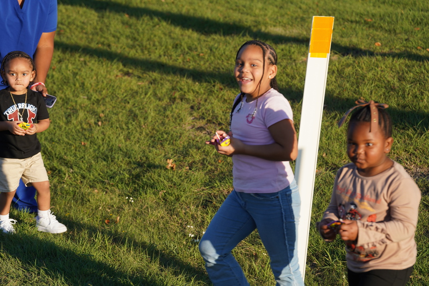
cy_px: 143
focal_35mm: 138
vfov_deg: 9.9
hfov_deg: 14.9
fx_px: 1645
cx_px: 214
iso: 100
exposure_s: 1/320
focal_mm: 138
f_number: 5.6
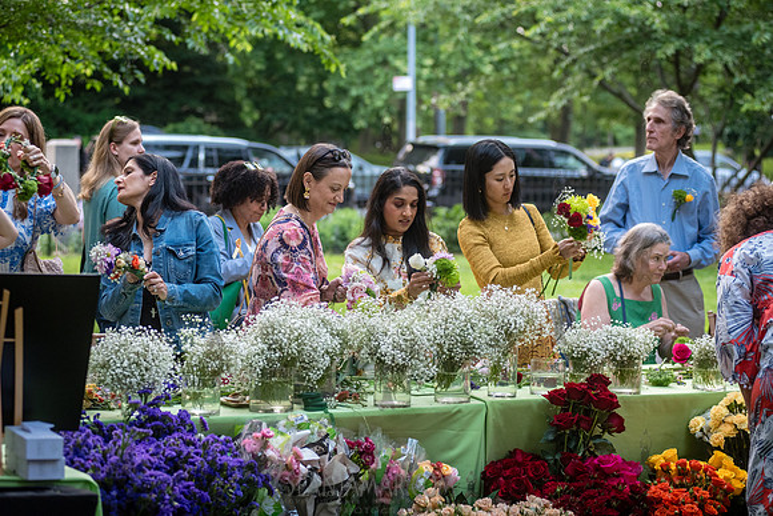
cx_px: 386
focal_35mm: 95
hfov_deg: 21.5
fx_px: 2037
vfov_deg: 14.4
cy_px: 258
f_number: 3.5
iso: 2000
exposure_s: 1/500
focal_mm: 92
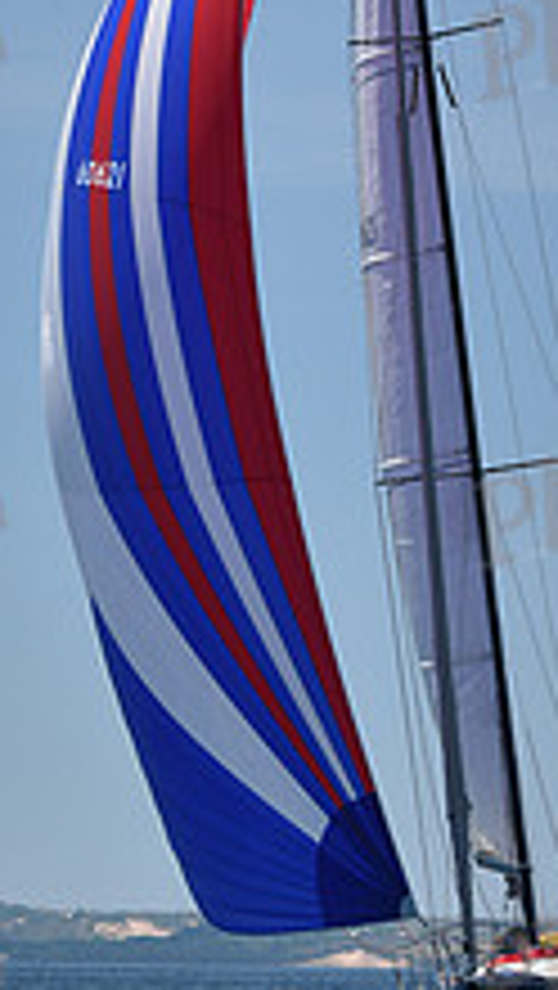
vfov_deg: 7.8
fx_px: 7249
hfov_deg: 4.4
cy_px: 284
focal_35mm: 276
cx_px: 241
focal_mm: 100
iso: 250
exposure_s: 1/800
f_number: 6.3
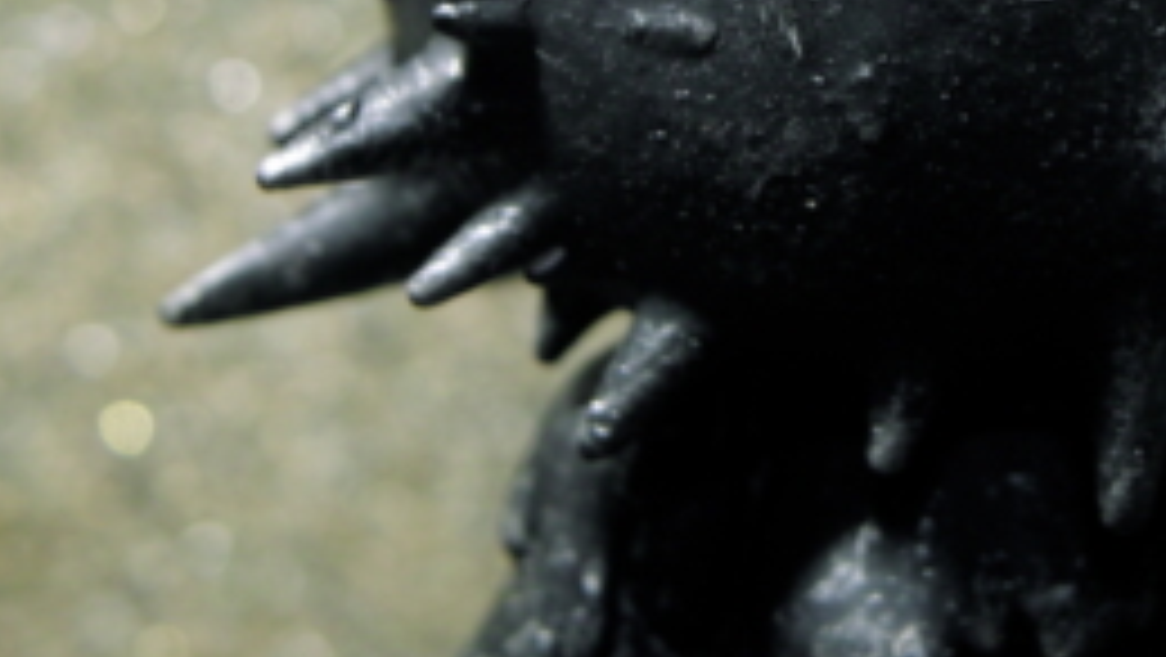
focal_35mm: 68
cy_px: -171
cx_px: 1076
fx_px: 2103
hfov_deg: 29.5
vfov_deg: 16.8
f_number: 4
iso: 200
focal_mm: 16.6
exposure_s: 1/5
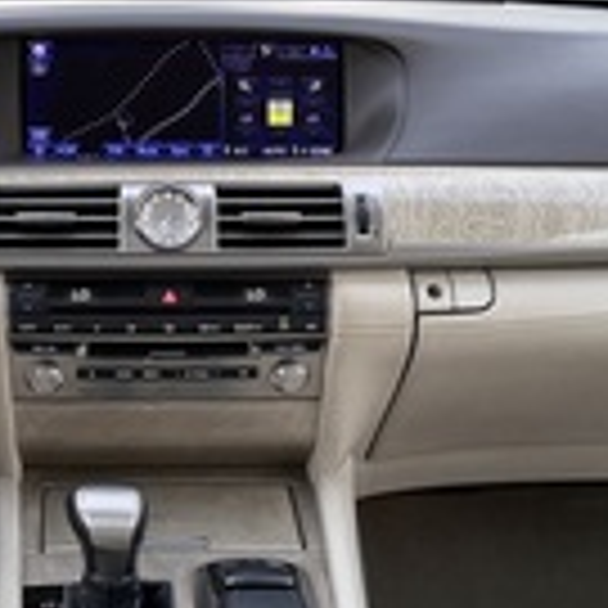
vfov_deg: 23.6
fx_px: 1431
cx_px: 155
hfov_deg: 23.8
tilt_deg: -14.8
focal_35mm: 72
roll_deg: -0.8
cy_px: 119
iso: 500
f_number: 1.78
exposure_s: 1/60
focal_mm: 6.76
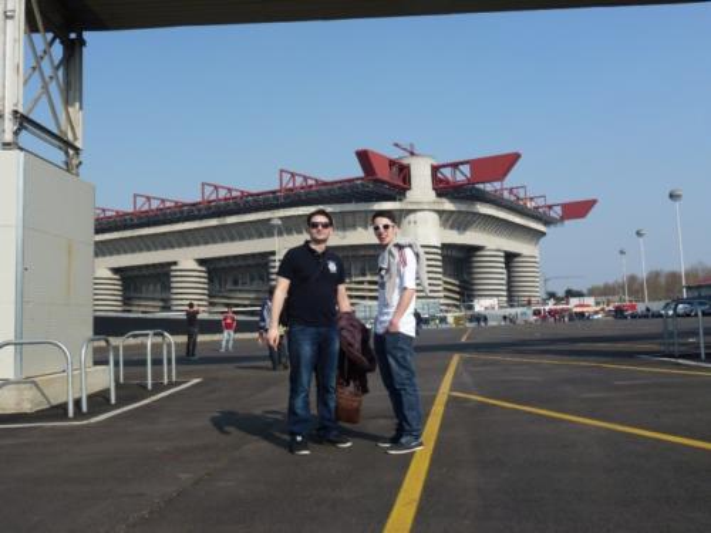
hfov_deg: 55.4
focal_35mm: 33
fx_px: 678
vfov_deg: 42.9
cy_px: 266
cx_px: 356
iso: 100
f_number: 4
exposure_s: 1/1000
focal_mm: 5.9
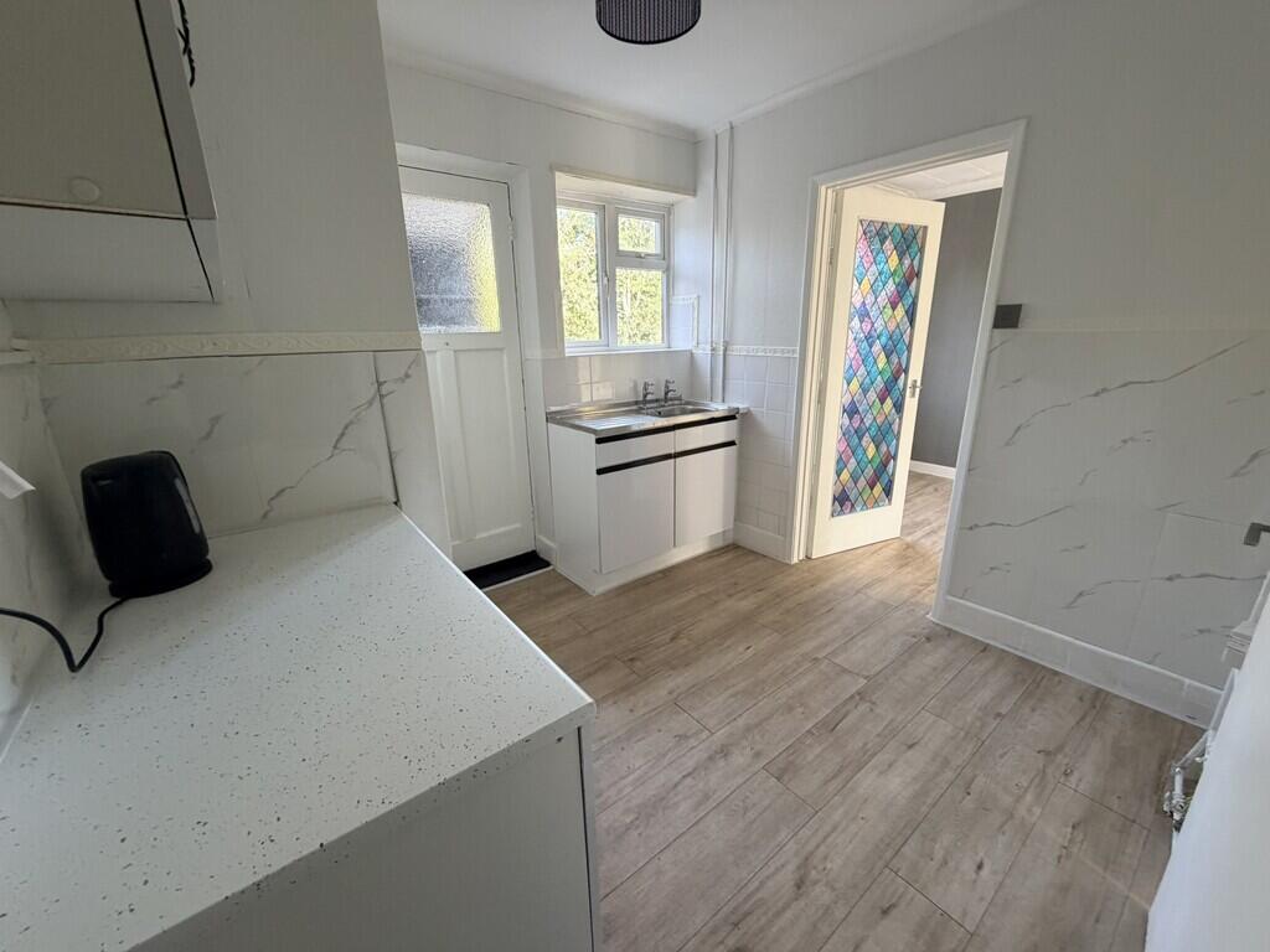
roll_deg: +2.6
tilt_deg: -15.8
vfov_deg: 85.7
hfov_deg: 102.1
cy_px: 476
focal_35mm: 14
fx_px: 514
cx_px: 635
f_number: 2.2
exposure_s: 1/121
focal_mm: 2.22
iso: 320
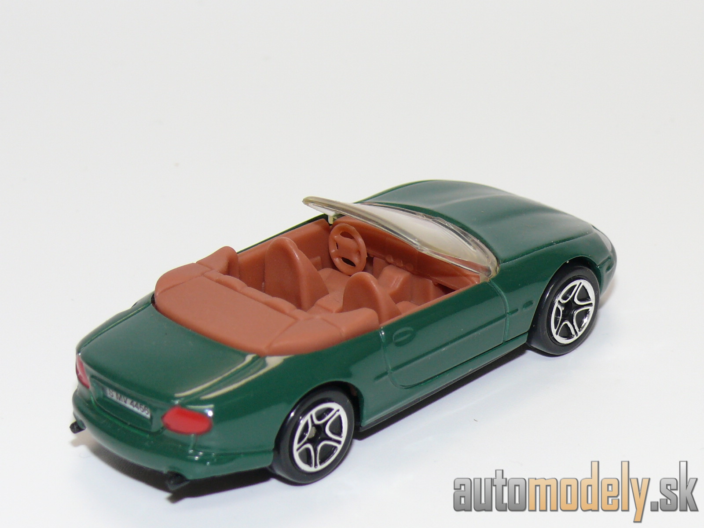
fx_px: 2278
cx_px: 352
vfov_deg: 13.2
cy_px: 264
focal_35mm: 112
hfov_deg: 17.6
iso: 100
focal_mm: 14.1
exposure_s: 1/30
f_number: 4
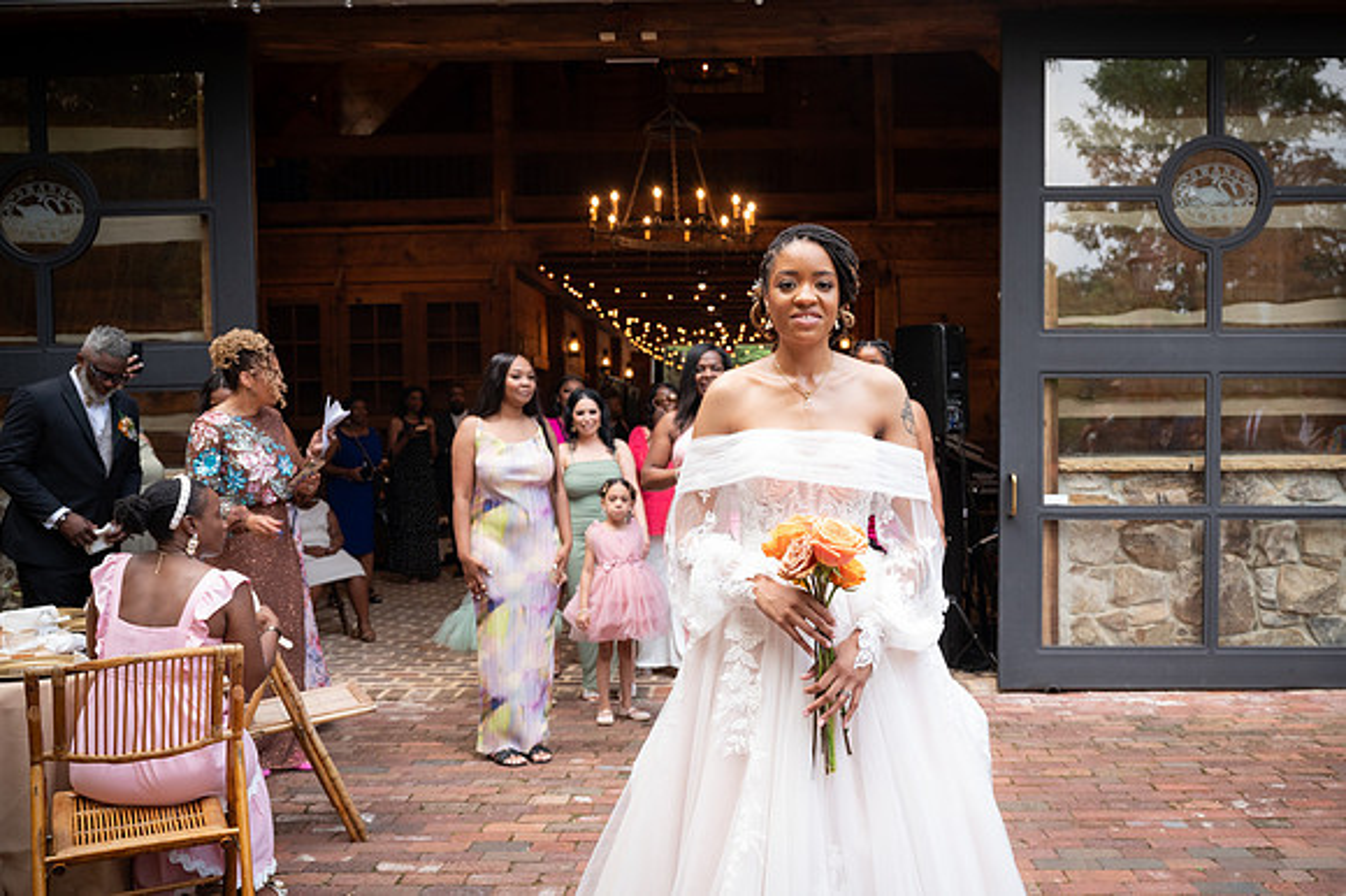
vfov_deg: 40.3
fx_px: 1221
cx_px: 752
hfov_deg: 57.6
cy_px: 464
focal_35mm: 33
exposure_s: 1/250
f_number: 4
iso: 1000
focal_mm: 29
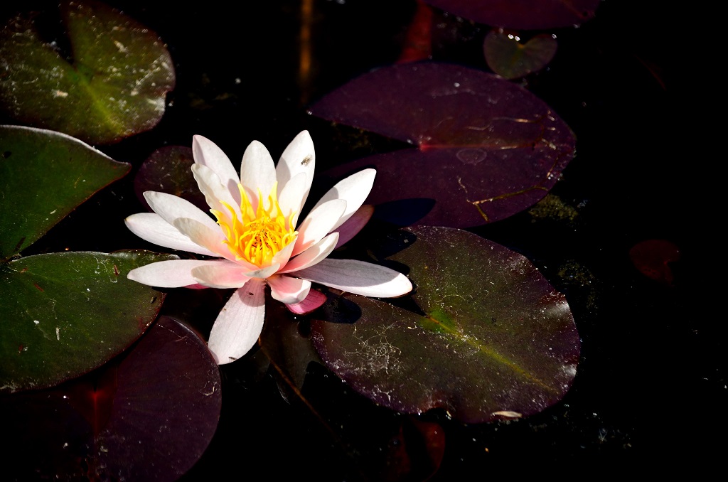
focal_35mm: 225
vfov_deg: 6.1
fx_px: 4540
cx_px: 364
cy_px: 241
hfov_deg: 9.2
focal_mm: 150
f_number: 4.8
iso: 100
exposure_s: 1/250
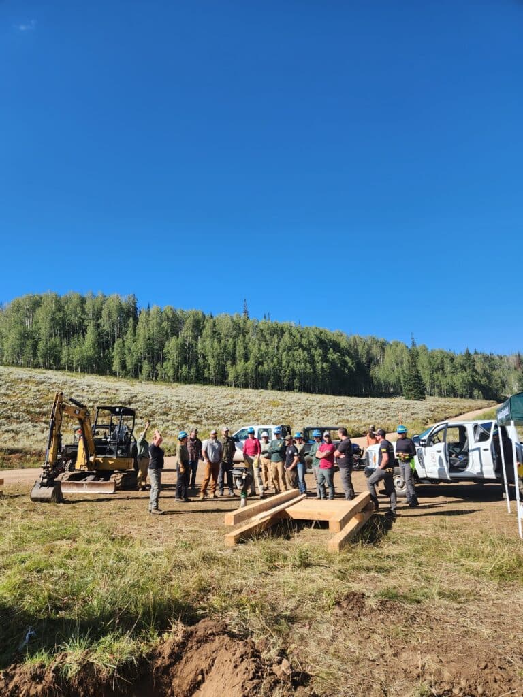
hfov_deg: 58.9
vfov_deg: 73.9
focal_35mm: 23
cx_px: 262
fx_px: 463
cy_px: 348
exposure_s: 1/1008
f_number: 1.8
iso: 20
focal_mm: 5.4
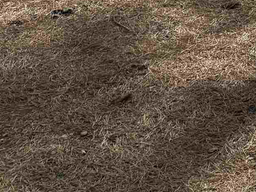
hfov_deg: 13.1
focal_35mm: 119
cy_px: -263
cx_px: 585
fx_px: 880
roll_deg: +1.8
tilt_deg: -3.0
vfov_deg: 10.7
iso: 100
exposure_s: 1/2232
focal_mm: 6.76
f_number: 1.78
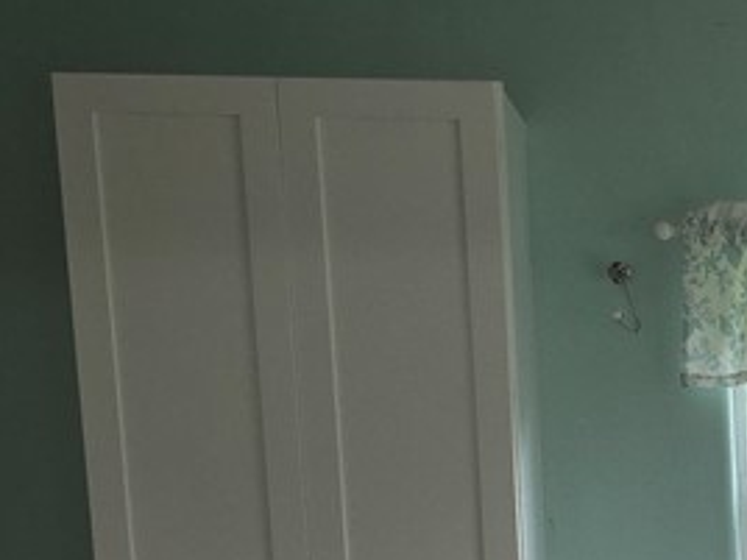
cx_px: 1020
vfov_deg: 15.1
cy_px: 931
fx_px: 1899
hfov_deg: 20.1
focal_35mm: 88
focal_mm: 6.3
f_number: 1.7
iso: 100
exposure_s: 1/40
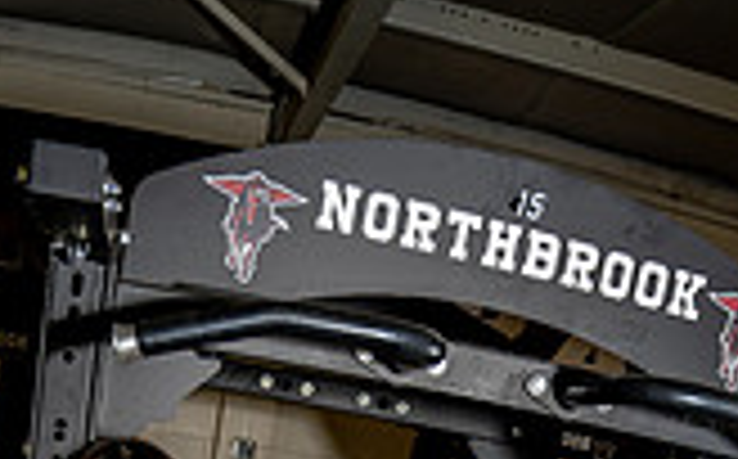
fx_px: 1125
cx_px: 252
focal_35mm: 56
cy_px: 981
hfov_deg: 36.0
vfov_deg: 16.2
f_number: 4
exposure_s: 1/250
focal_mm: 20
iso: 200
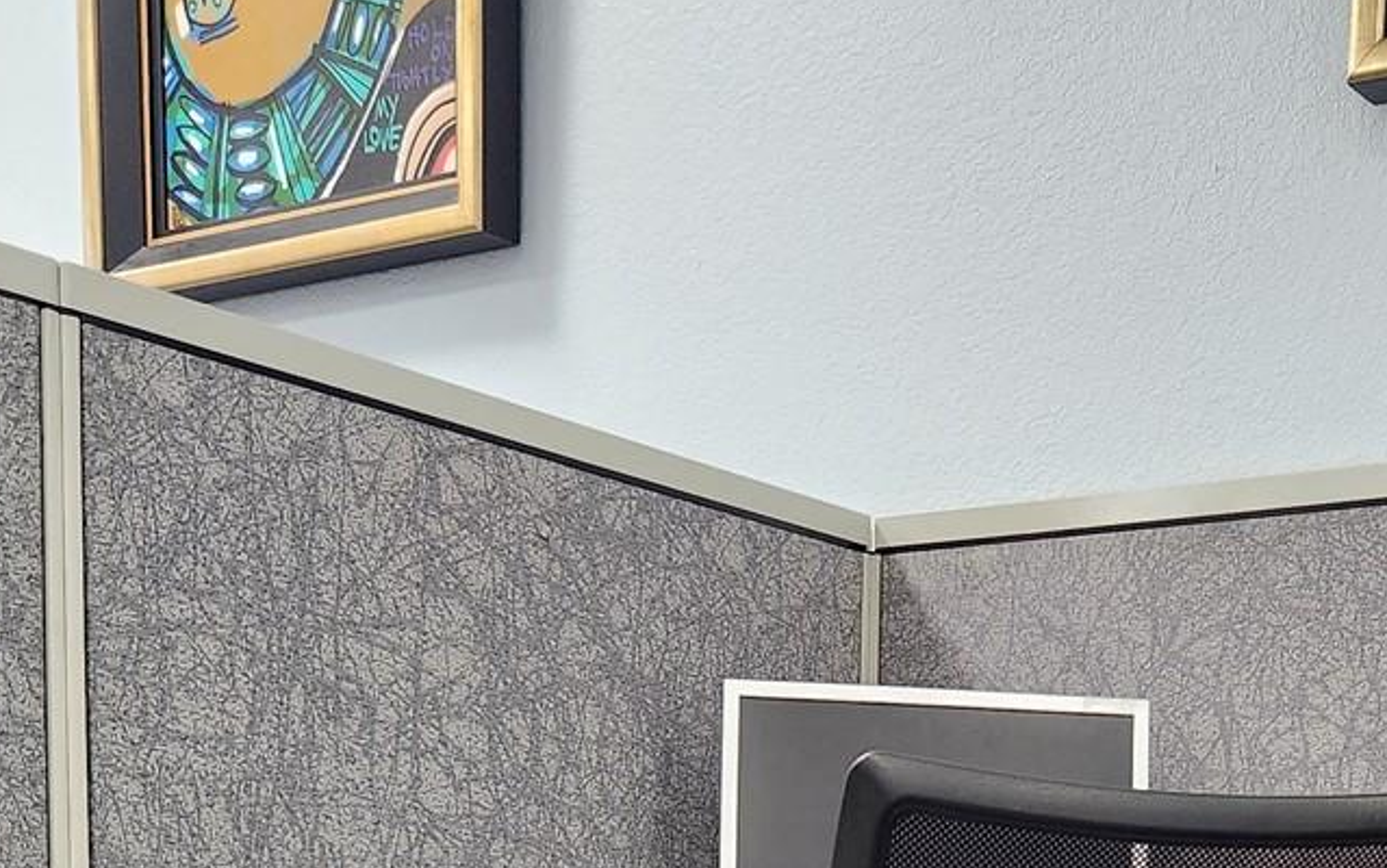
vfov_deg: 19.2
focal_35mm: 61
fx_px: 2307
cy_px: 1222
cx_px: 979
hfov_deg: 33.0
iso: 640
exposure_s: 1/120
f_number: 1.8
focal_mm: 5.4
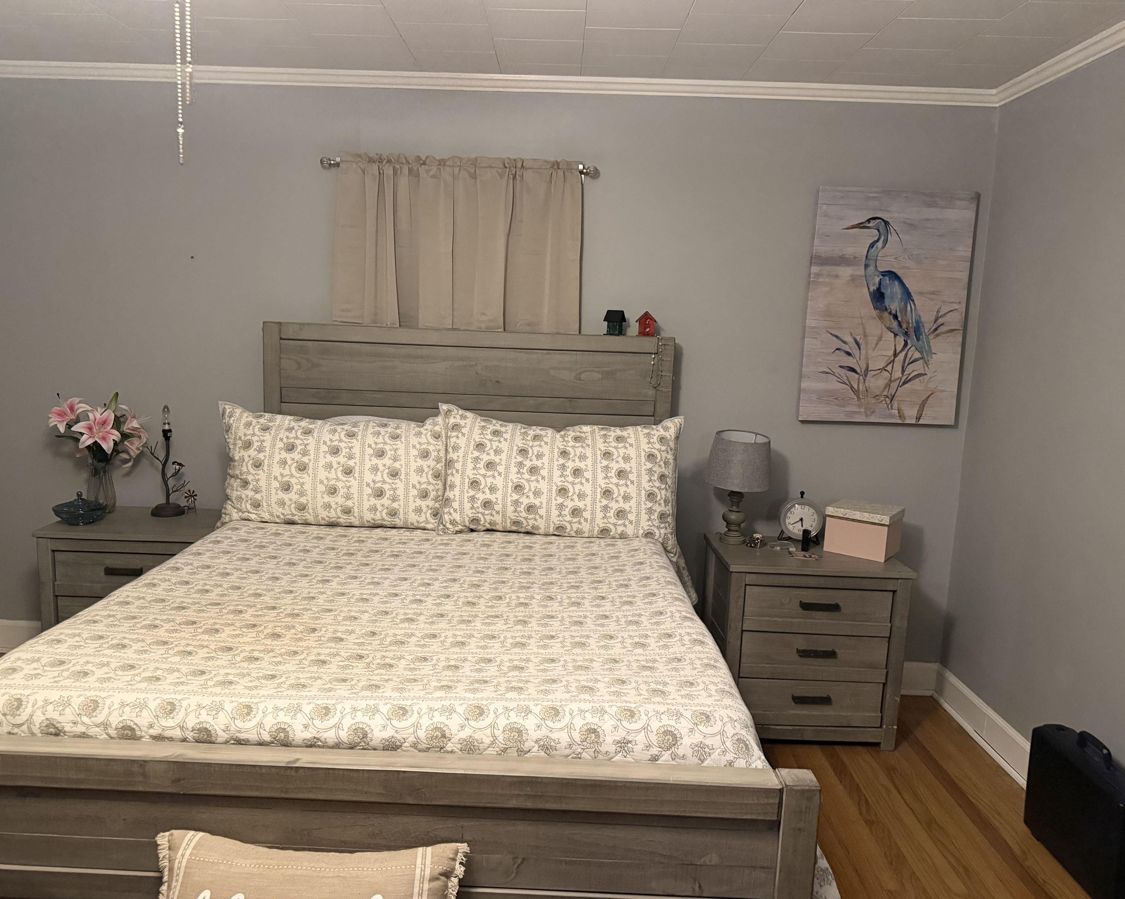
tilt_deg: -7.6
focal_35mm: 26
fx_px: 866
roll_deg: -1.9
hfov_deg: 66.0
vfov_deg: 54.9
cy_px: 456
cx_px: 540
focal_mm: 6.76
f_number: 1.78
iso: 800
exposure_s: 1/53
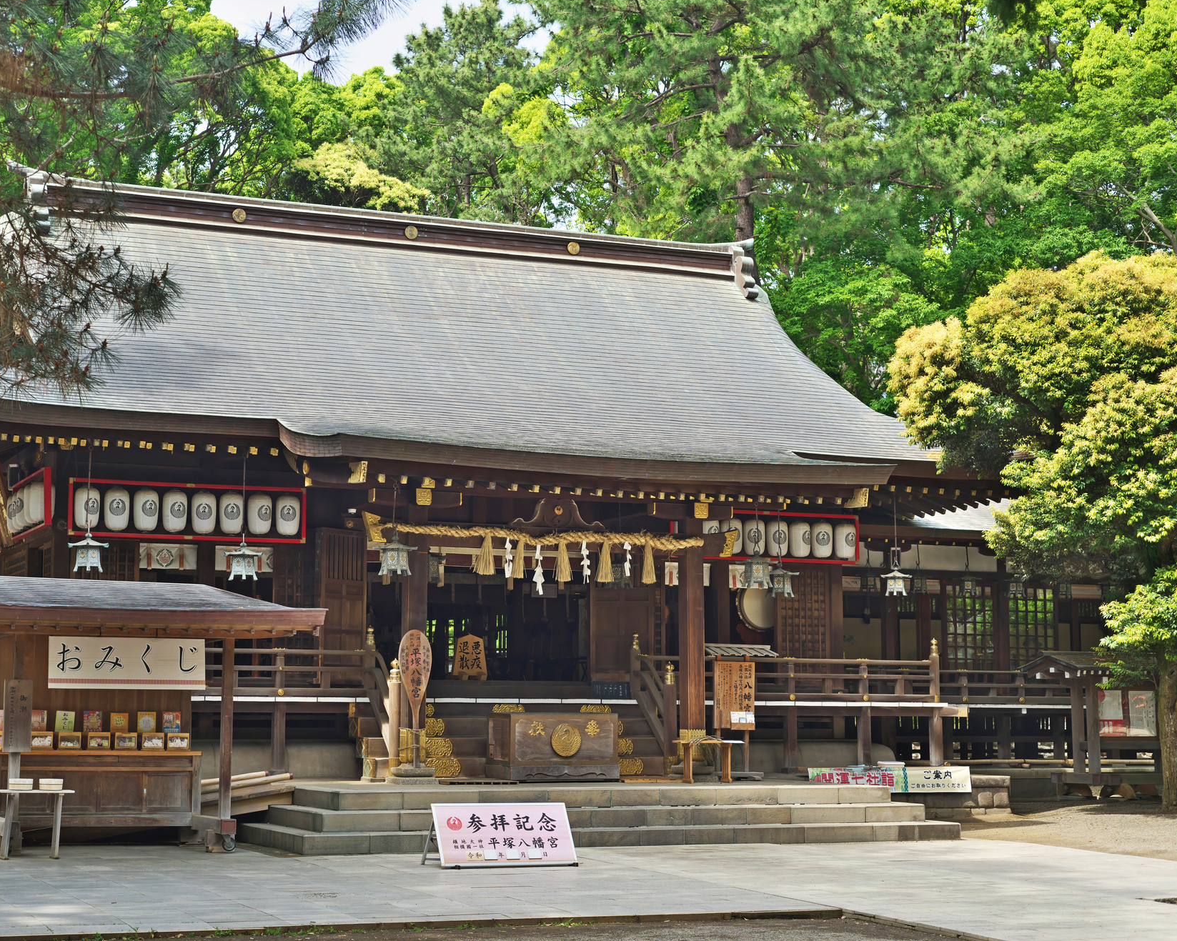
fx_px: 1985
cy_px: 466
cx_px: 495
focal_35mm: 57
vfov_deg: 26.7
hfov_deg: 33.0
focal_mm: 50
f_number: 5.6
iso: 400
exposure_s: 1/320
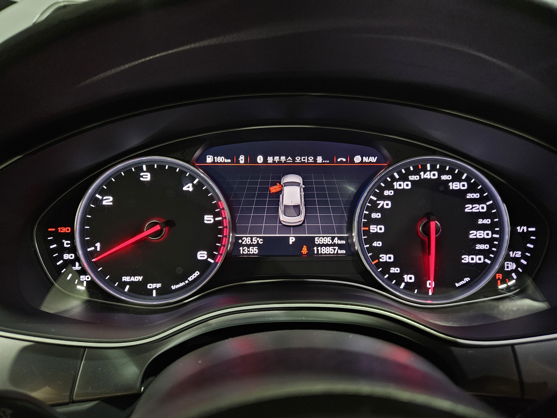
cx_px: 278
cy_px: 209
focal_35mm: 23
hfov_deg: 73.9
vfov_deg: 58.9
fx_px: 370
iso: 800
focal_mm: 5.4
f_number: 1.8
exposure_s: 1/25
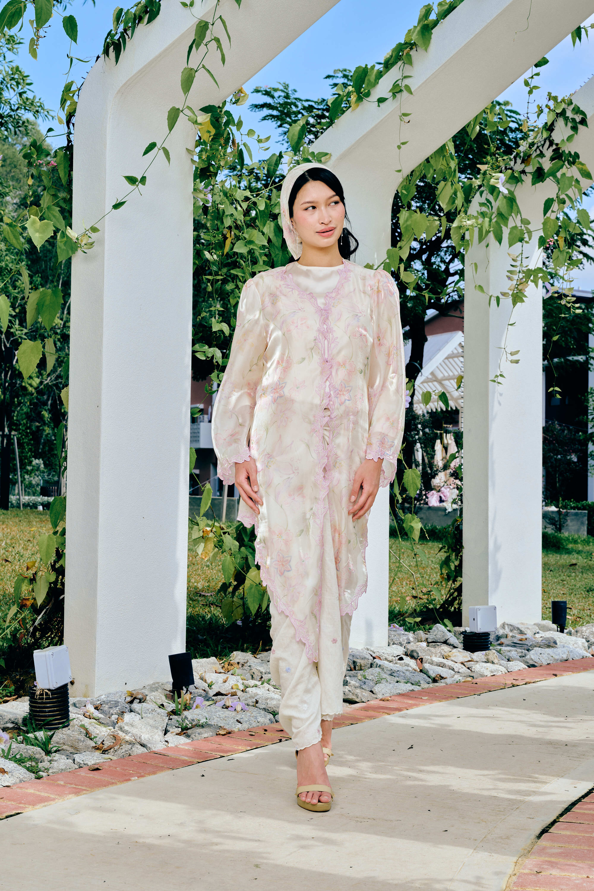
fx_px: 1312
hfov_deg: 25.5
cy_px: 446
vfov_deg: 37.5
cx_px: 297
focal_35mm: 53
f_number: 10
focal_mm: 53
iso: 125
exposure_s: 1/125
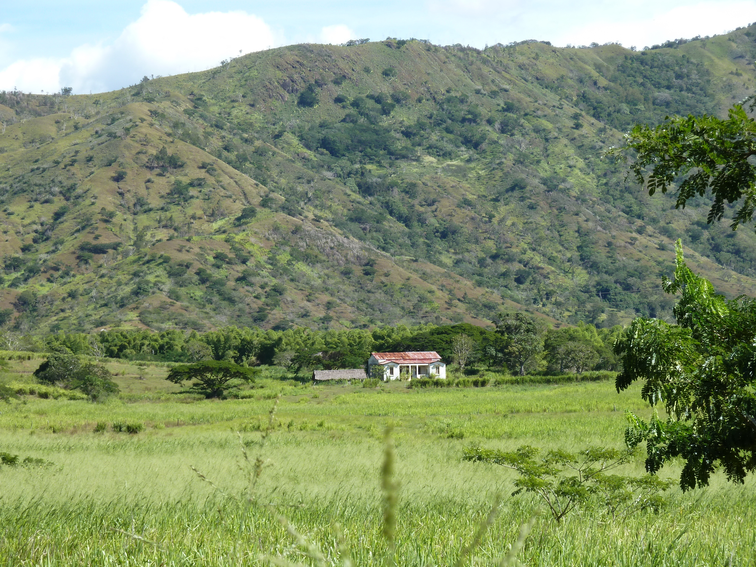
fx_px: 2424
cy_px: 284
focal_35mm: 111
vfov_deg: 13.3
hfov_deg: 17.7
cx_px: 378
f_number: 4.4
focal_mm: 18.2
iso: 80
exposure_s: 1/250
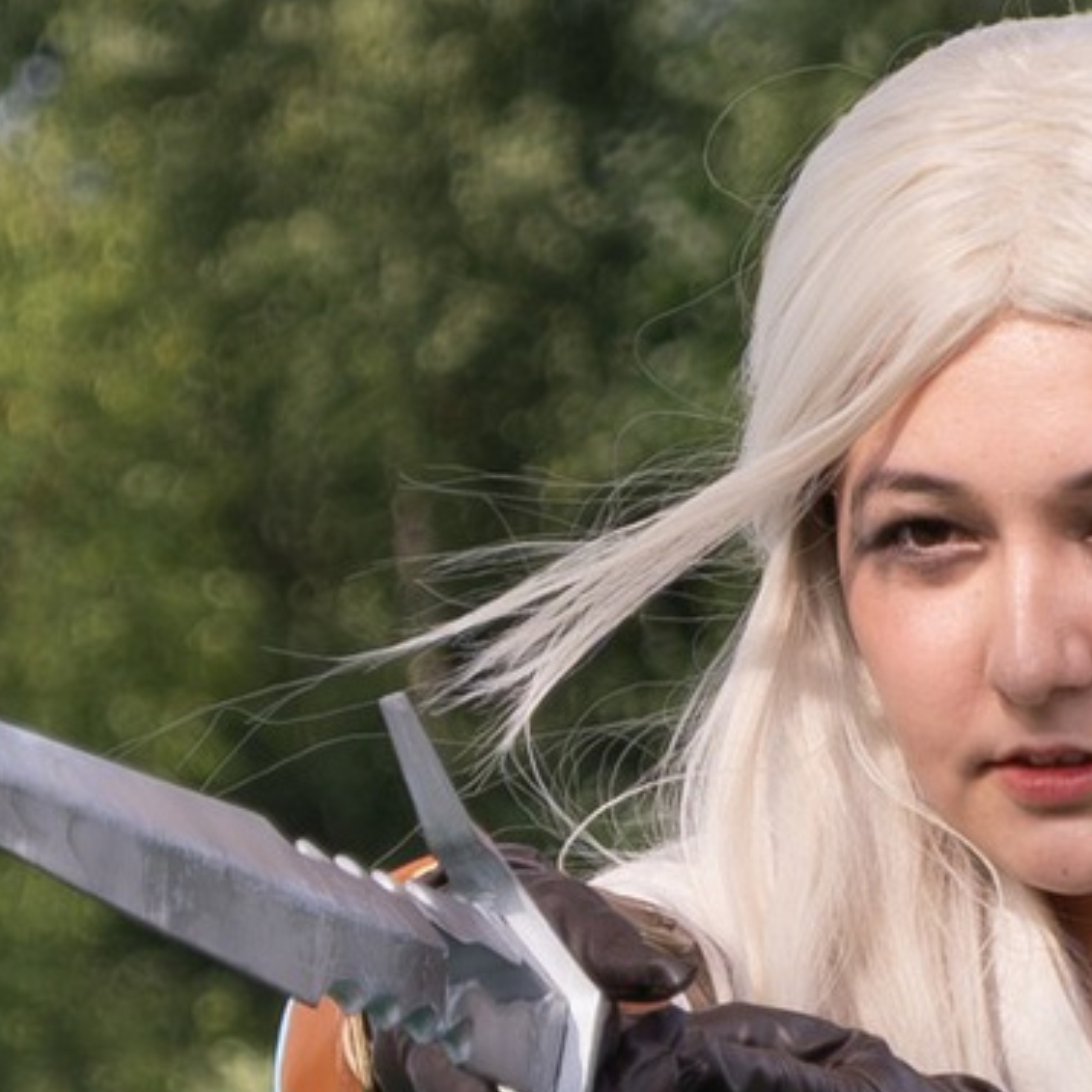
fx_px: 25661
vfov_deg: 2.4
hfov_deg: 2.4
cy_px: 927
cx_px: 29
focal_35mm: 719
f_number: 3.6
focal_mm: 55
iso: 200
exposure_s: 1/1250
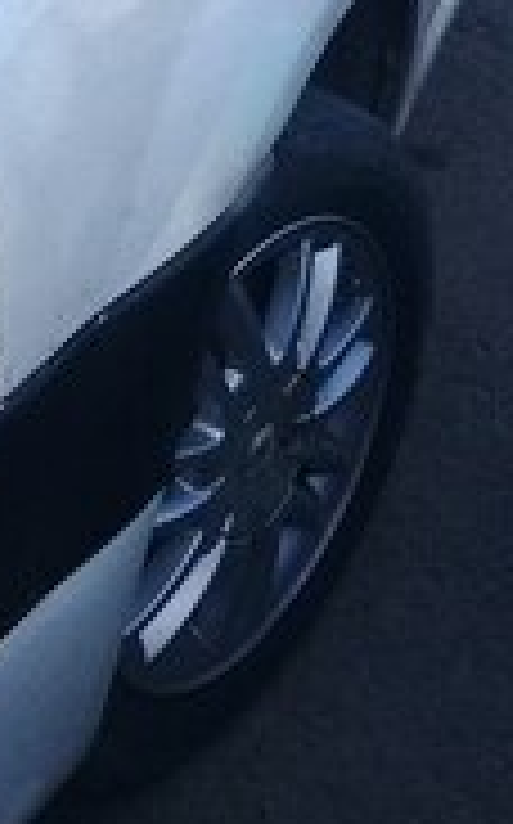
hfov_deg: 14.6
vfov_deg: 21.9
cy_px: -117
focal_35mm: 89
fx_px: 1996
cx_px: 414
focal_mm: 3.3
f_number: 2.2
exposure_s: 1/396
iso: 50
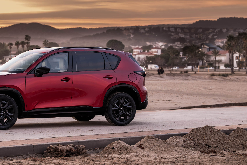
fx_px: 906
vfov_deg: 10.4
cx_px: 74
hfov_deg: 15.5
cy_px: 47
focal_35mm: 132
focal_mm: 92
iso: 1250
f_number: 4.5
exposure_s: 1/25
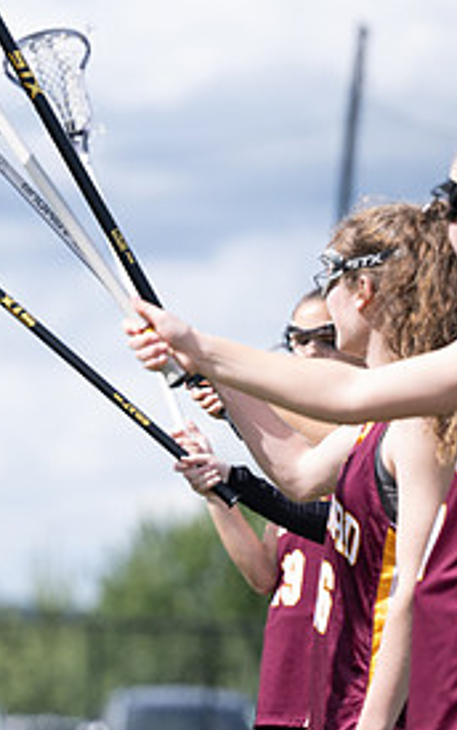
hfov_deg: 3.8
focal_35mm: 344
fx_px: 6852
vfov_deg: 6.1
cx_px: -178
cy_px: 442
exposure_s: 1/2000
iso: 280
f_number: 3.5
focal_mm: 160
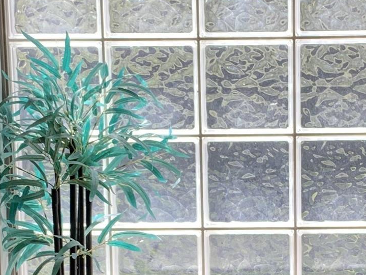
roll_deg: +1.1
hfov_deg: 17.6
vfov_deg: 13.2
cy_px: 255
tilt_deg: -10.5
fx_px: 1174
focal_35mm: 111
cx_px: 283
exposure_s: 1/439
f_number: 1.8
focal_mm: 4.25
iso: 25
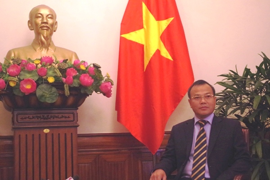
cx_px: 135
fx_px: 427
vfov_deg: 23.8
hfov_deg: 35.1
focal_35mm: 57
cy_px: 90
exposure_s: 1/125
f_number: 4.5
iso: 3200
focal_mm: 37.5
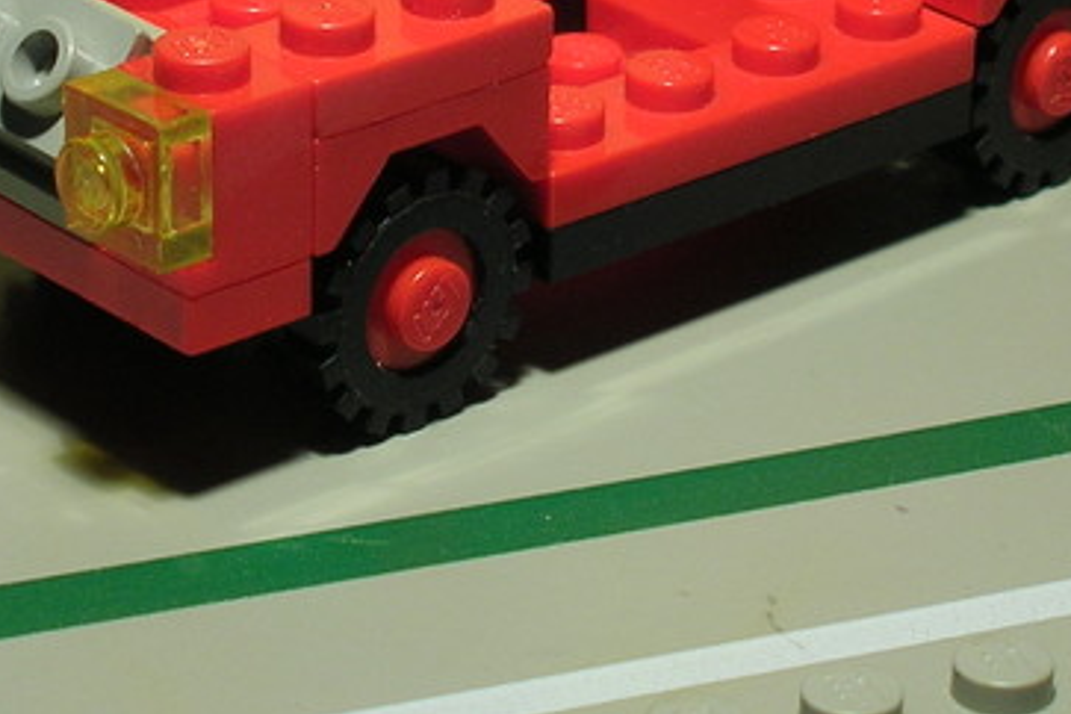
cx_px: 537
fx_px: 5057
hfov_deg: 12.1
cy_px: 134
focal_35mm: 170
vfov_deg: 8.1
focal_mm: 11
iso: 50
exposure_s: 1/18.2
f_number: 3.8
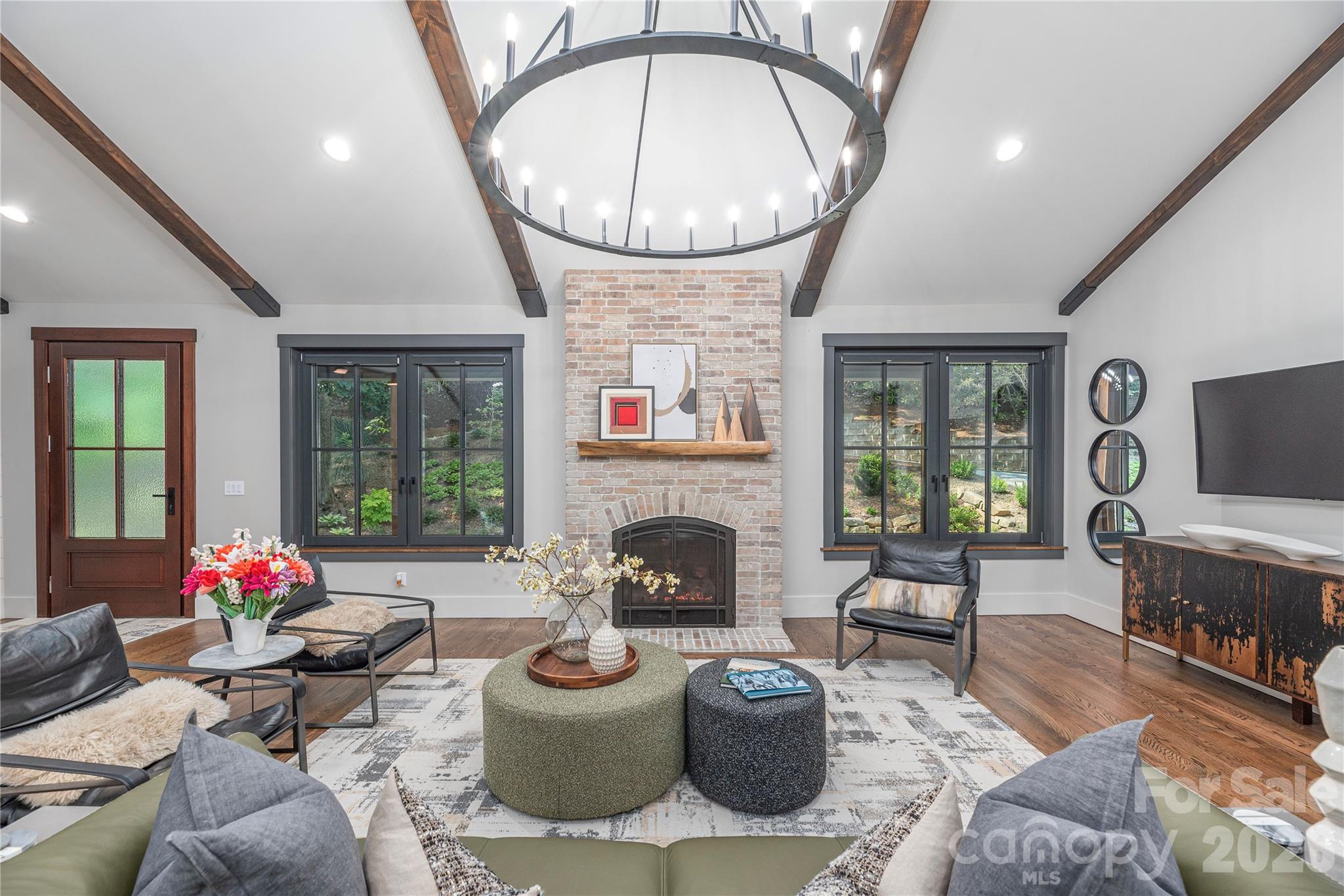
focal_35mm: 14
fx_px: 523
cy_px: 448
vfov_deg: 81.2
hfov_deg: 104.2
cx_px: 672
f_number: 8
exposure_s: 1/40
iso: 320
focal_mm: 14
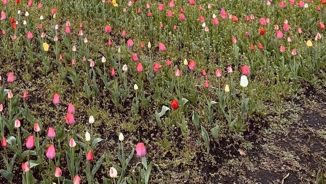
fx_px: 476
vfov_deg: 20.5
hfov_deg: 37.5
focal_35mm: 55
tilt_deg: -13.7
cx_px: 112
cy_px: -32
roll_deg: +0.0
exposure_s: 1/121
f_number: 1.8
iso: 80
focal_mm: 4.25
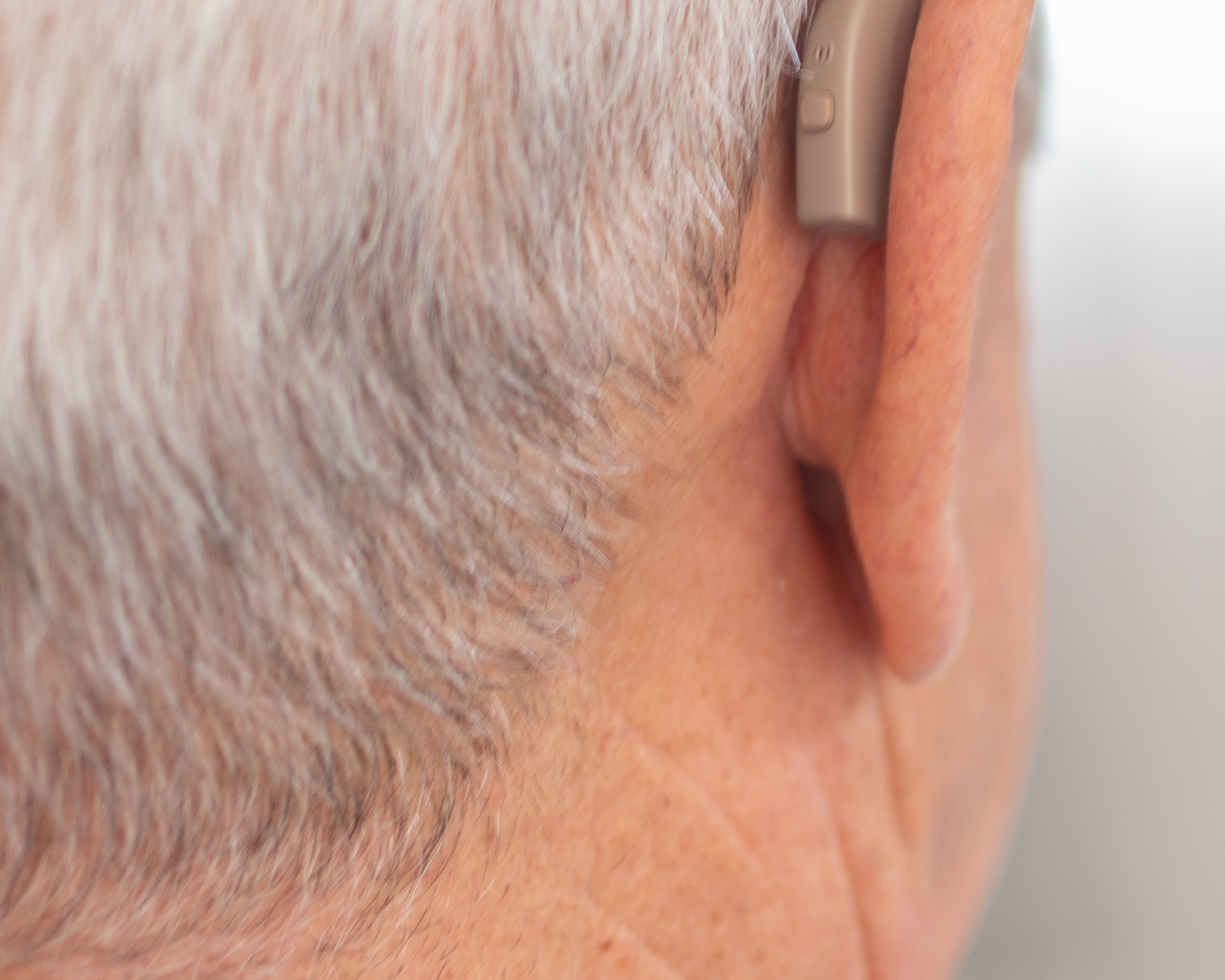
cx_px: 1510
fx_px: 4967
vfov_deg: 11.2
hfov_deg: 13.6
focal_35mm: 137
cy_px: 71
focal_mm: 35
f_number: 1.8
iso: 80
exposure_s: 1/10
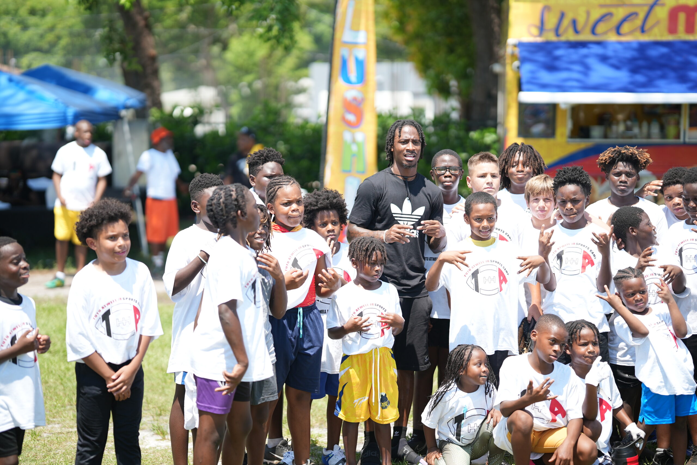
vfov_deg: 16.1
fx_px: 1647
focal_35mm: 85
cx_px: 348
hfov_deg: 23.9
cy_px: 232
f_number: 1.4
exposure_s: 1/3200
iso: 100
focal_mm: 85
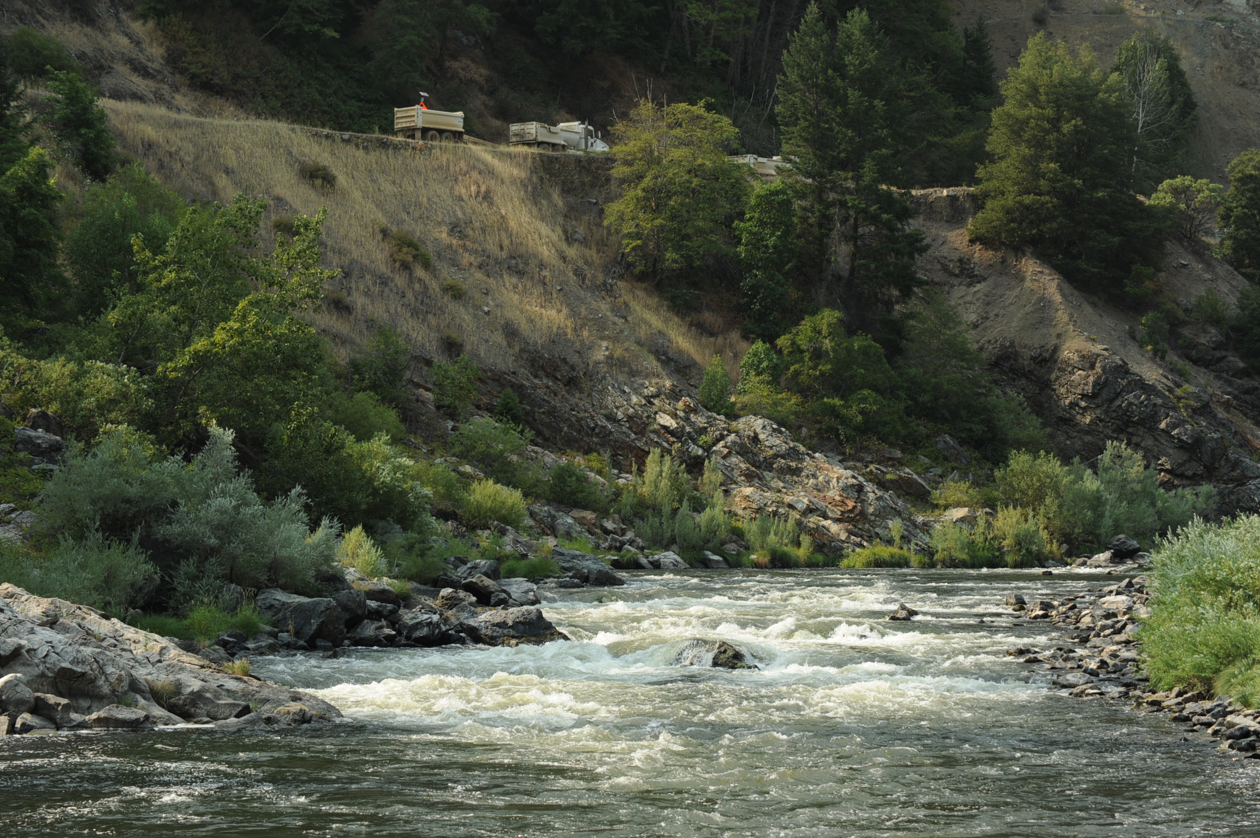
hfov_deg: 19.5
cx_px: 630
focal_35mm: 105
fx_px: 3673
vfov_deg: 13.0
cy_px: 419
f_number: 8
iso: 200
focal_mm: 105
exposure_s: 1/320
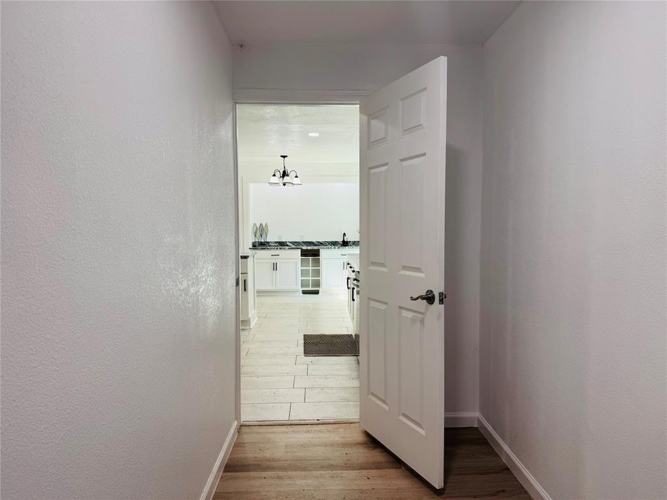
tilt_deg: -3.0
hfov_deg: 71.6
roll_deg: +0.0
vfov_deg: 56.8
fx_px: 462
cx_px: 334
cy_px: 250
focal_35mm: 24
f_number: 1.78
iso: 64
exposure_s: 1/120
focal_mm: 6.76
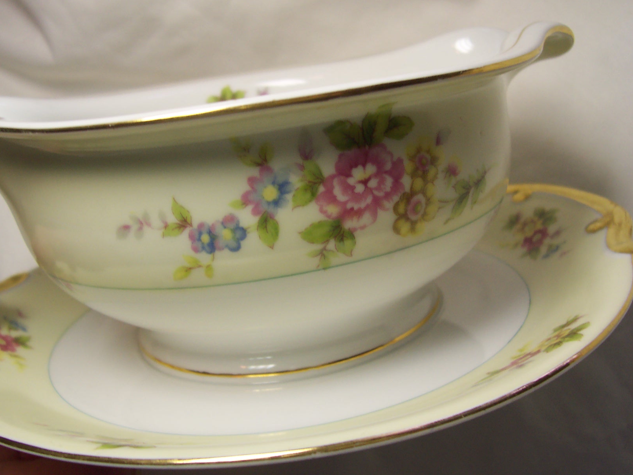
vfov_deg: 37.7
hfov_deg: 49.0
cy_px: 240
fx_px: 695
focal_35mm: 38
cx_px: 317
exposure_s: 1/90
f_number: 2.8
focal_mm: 5.6
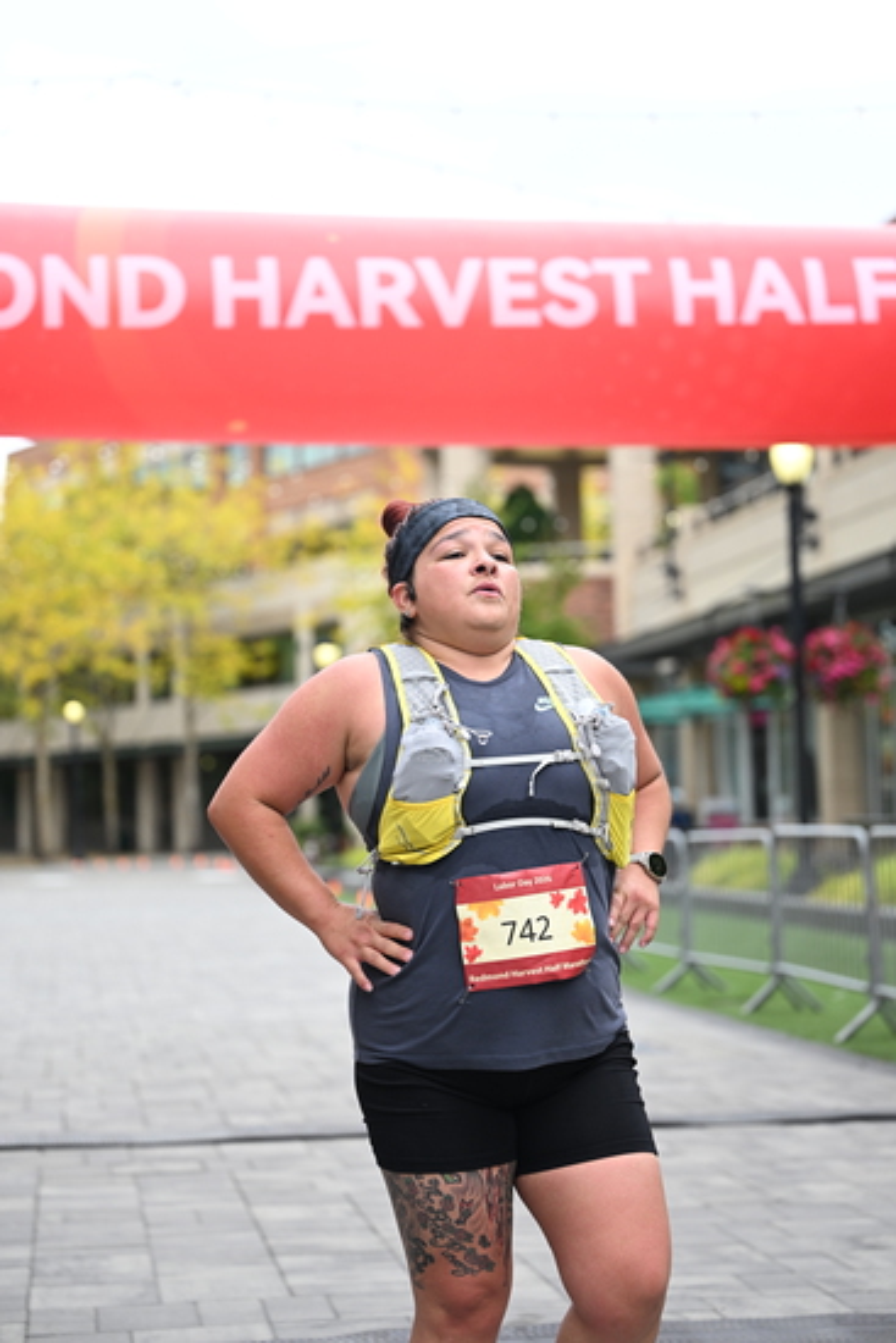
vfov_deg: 28.8
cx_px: 448
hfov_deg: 19.5
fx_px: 2611
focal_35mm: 70
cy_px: 672
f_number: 2.8
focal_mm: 70
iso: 640
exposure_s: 1/2000
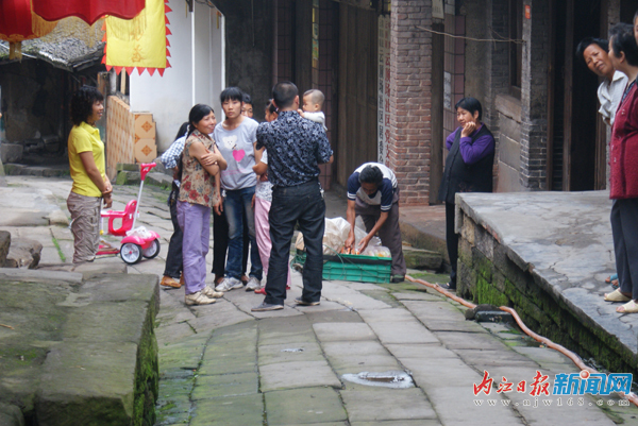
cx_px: 319
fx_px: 1862
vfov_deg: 13.1
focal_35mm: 105
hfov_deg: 19.4
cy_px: 213
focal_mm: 70
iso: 400
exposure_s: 1/125
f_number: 5.6
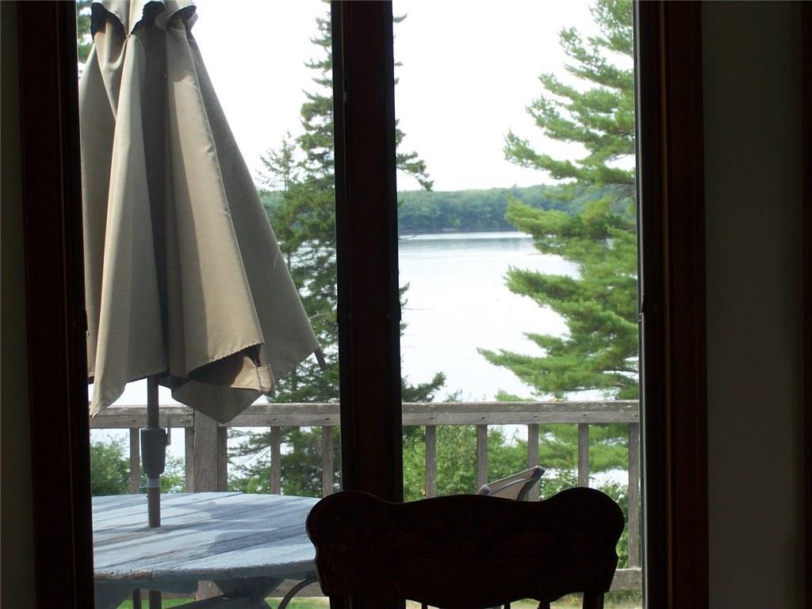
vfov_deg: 18.0
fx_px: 1924
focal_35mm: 82
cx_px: 406
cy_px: 304
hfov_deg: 23.8
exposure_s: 1/160
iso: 80
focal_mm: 13.7
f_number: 3.2
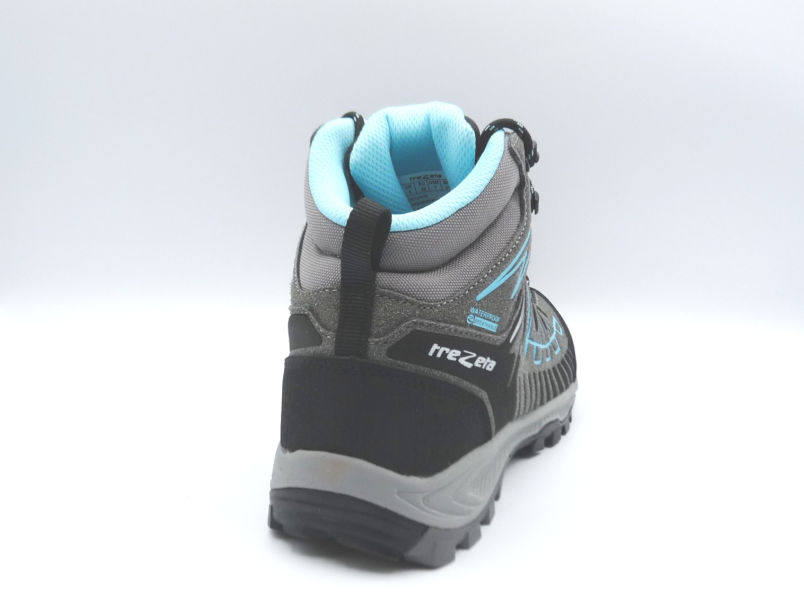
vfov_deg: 37.7
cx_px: 406
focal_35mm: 38
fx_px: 883
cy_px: 303
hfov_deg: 49.0
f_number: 4.5
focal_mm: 4.8
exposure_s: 1/200
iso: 100
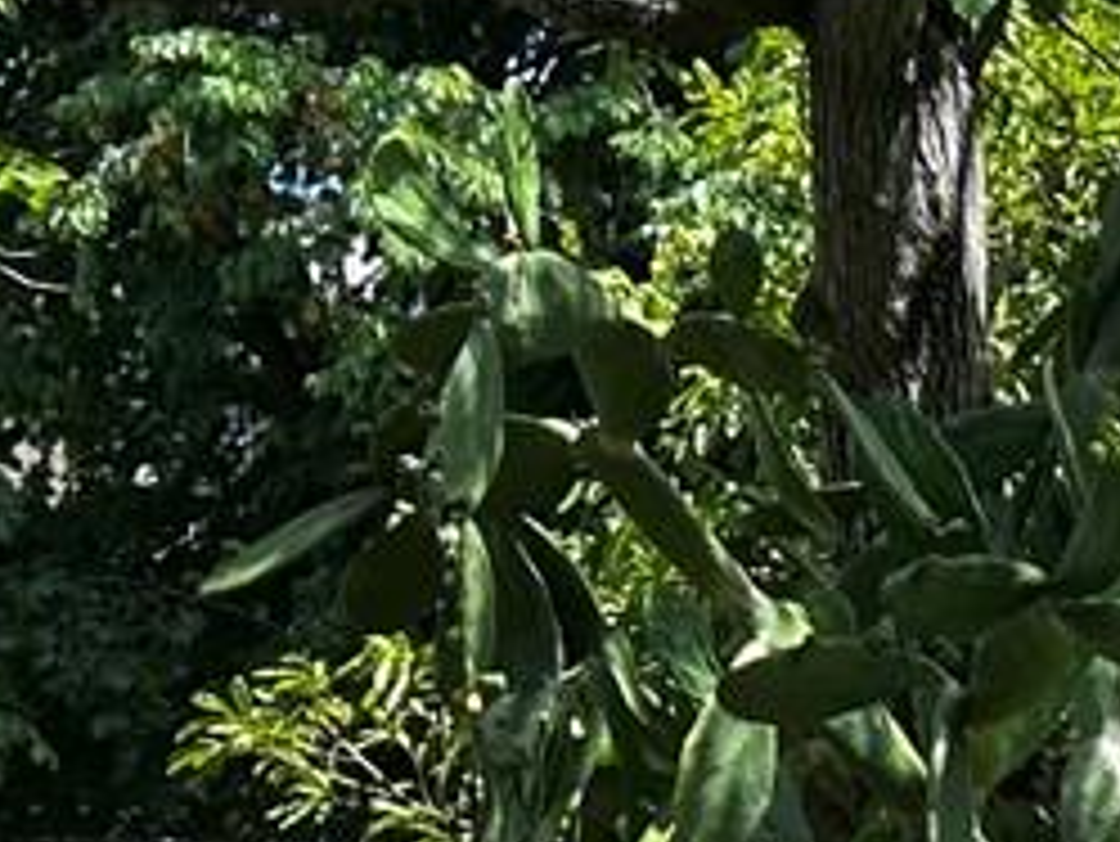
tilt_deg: -2.3
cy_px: 1202
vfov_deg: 8.7
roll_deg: -0.4
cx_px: 2146
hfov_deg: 10.9
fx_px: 5406
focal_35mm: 167
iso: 50
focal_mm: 5.7
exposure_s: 1/1159
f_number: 1.5
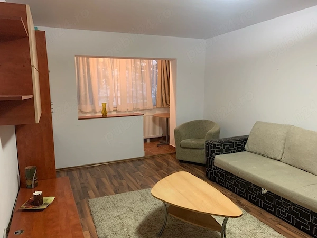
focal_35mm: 26
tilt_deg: -6.8
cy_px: 119
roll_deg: +0.3
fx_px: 238
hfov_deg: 67.3
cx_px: 158
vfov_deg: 53.1
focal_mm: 4.25
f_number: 1.8
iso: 320
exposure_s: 1/33
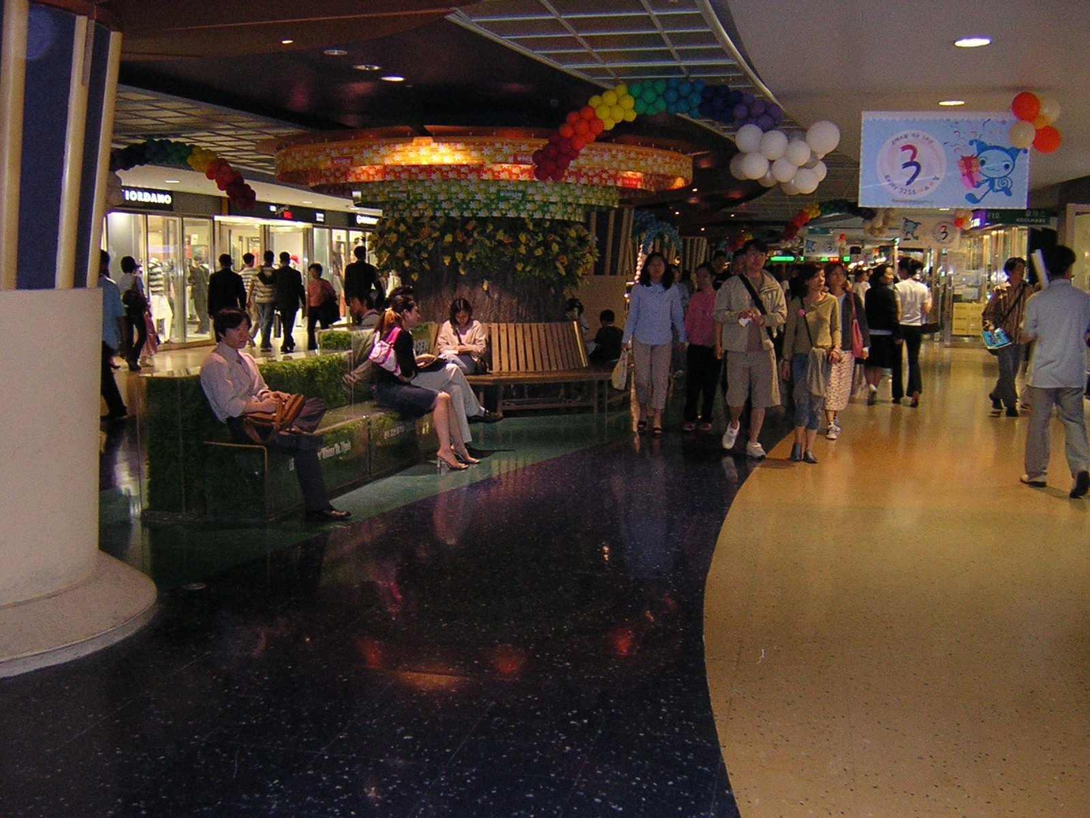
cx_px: 545
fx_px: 1134
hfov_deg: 51.4
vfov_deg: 39.7
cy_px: 409
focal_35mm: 36
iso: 400
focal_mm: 4.7
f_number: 2.6
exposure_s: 1/60.1
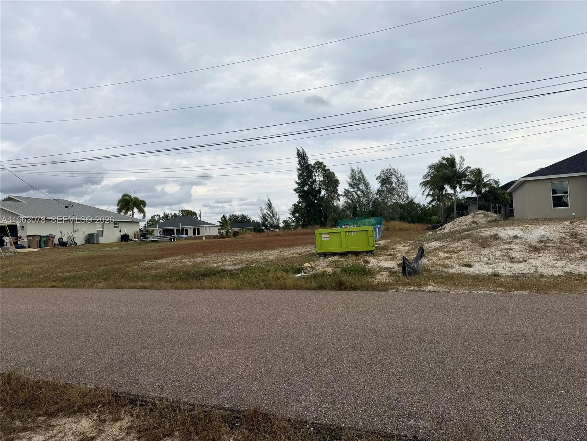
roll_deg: +3.7
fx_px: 407
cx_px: 294
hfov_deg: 71.6
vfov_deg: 56.8
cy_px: 220
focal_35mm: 24
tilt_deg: -0.2
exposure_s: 1/4167
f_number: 1.78
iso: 80
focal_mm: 6.76
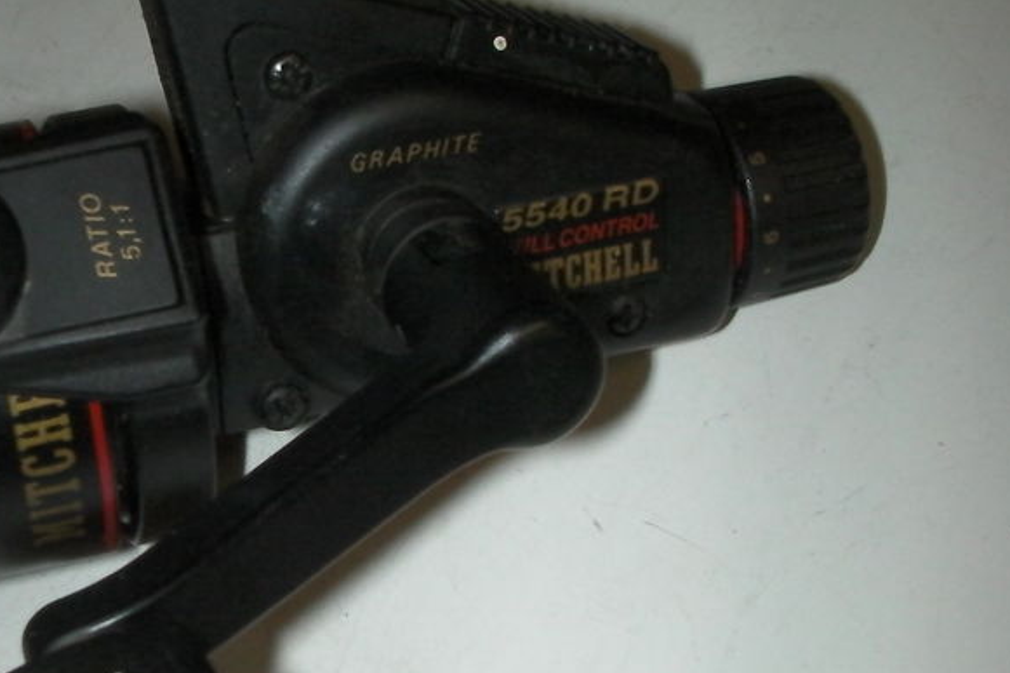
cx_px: 179
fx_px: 1907
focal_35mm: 68
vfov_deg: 20.0
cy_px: 343
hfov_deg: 28.9
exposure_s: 1/30
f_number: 5.6
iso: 200
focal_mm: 6.3
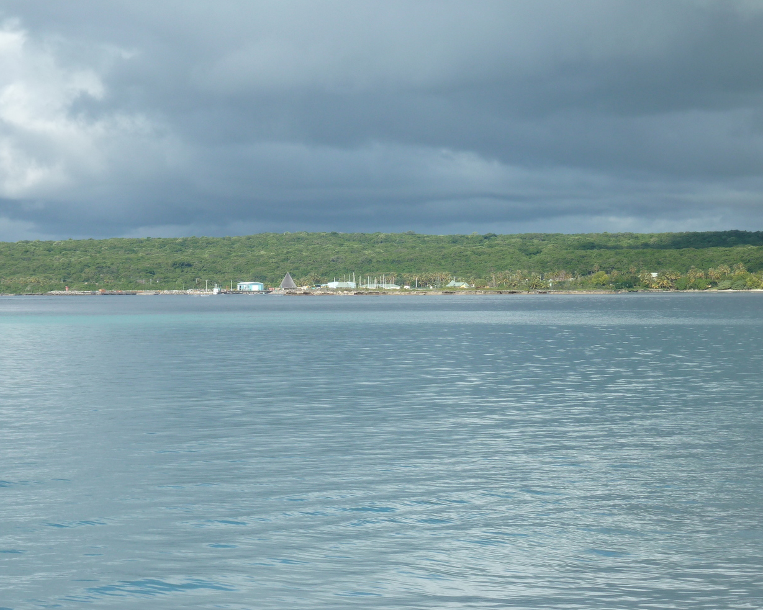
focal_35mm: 122
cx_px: 395
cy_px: 324
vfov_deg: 12.6
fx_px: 2755
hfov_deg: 15.8
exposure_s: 1/500
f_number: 4.3
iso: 80
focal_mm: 15.8
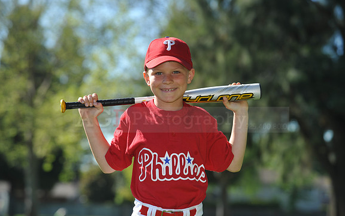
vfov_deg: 8.2
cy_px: 115
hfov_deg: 13.2
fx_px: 1495
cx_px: 173
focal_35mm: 159
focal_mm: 155
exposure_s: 1/500
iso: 200
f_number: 5.6
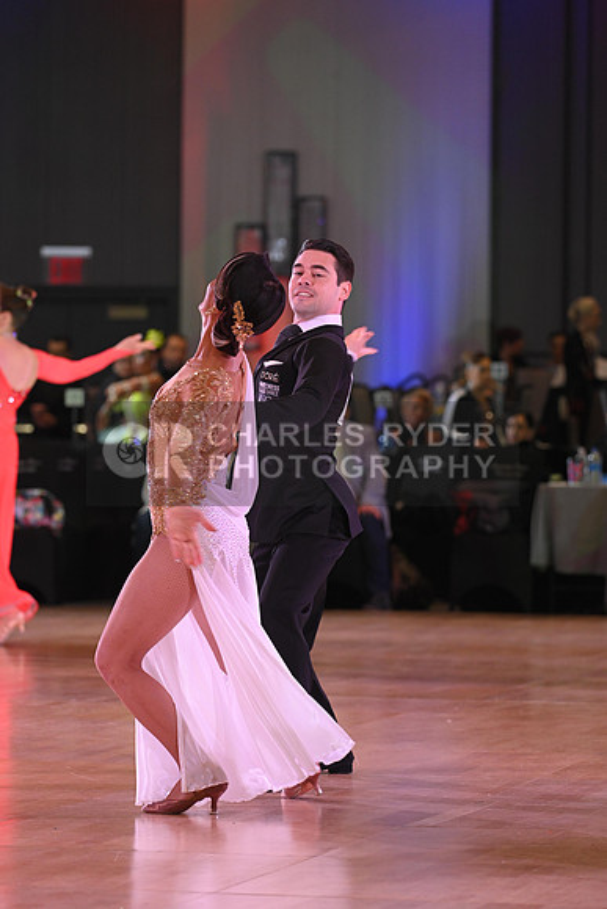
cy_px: 454
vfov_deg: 10.3
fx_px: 5055
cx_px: 304
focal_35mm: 200
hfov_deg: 6.9
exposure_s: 1/200
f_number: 5.6
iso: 1600
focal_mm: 200
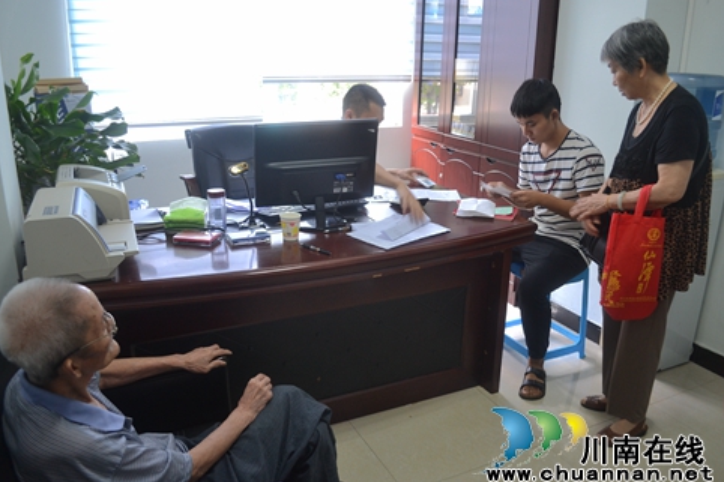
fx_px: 563
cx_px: 364
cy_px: 246
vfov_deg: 46.4
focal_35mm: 28
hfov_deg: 65.5
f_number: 3.5
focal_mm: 18
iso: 400
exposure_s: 1/20
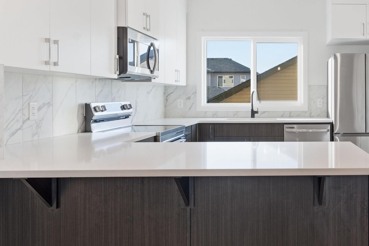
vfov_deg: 39.4
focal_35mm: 34
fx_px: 344
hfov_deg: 52.5
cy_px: 118
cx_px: 299
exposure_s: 1/320
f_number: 7.1
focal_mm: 18.3
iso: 400
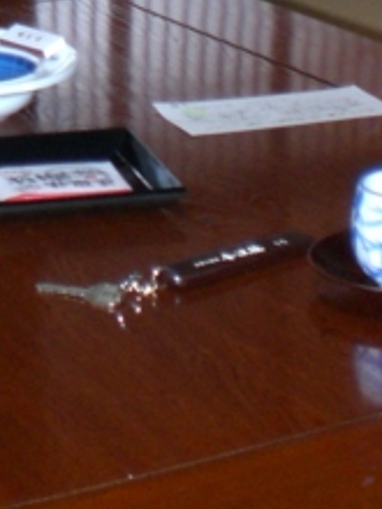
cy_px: -356
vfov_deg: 13.1
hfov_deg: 10.3
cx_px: -222
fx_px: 2031
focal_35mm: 138
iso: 200
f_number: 3.1
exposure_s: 1/60
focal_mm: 6.3
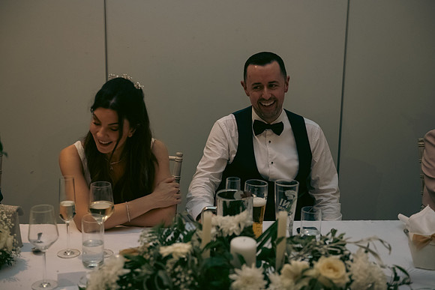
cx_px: 218
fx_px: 677
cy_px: 145
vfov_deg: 24.2
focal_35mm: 56
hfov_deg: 35.6
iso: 2000
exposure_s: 1/160
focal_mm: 56
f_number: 3.5
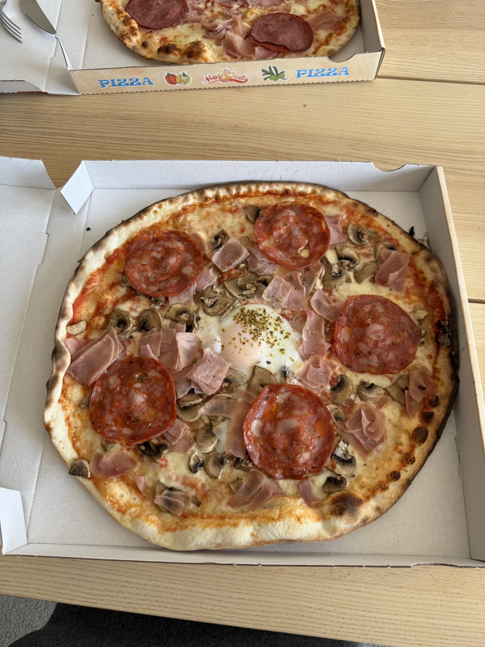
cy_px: 324
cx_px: 242
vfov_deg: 71.6
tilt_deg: -66.7
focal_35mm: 24
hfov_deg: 56.8
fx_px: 448
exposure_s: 1/129
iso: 50
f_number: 1.78
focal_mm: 6.76
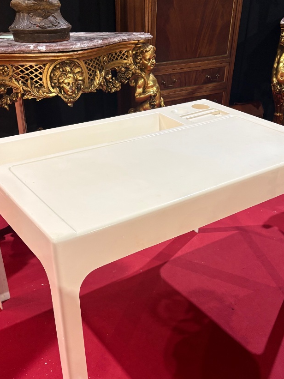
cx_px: 151
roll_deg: -2.2
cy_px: 242
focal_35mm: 38
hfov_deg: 37.7
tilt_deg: -32.9
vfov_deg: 48.4
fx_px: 416
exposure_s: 1/50
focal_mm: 5.96
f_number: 1.6
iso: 160
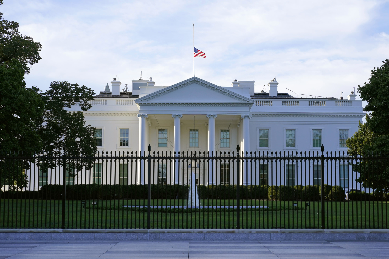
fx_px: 756
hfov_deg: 28.8
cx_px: 194
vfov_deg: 19.5
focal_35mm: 70
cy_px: 130
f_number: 7.1
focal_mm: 70
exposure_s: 1/800
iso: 640
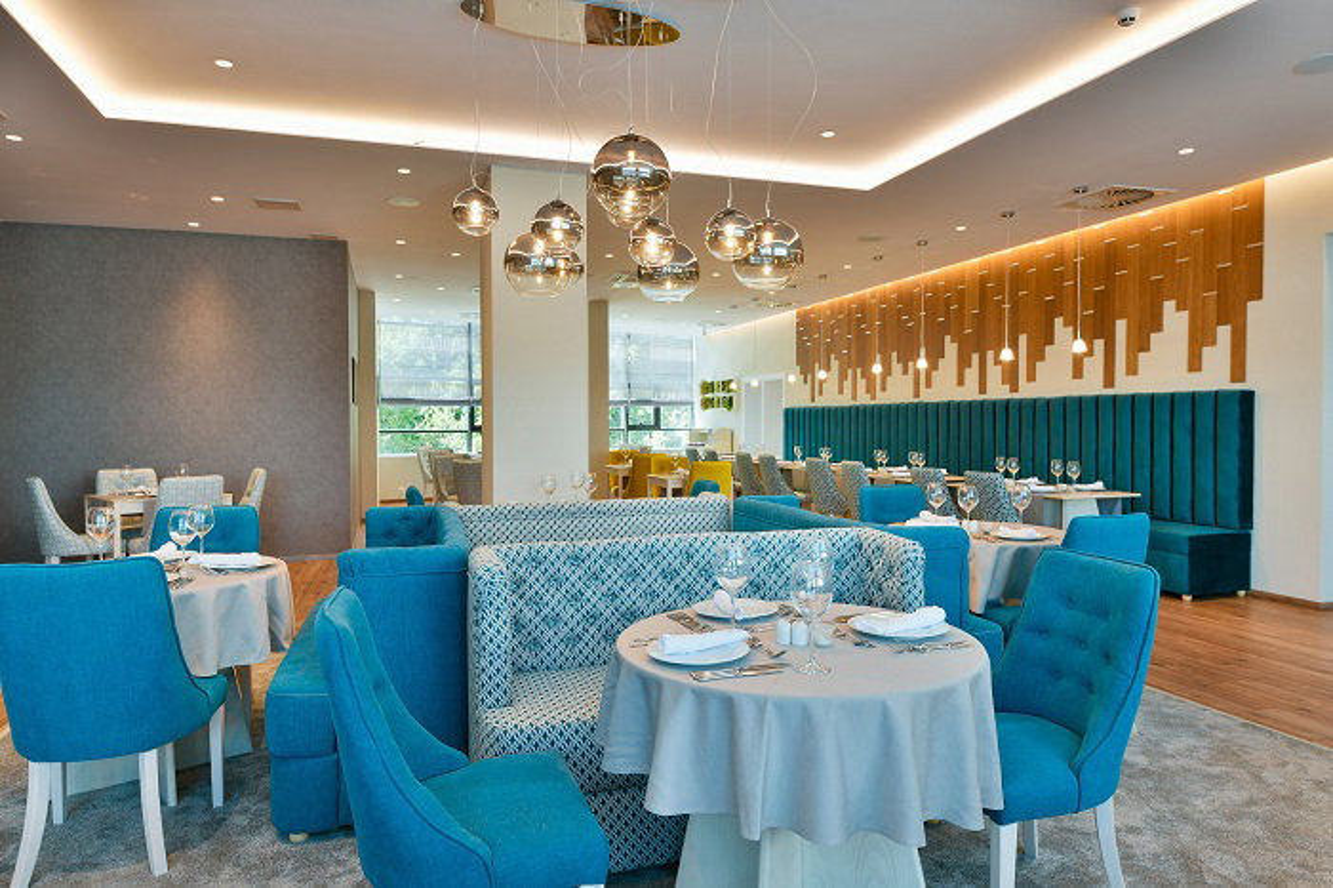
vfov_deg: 55.1
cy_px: 444
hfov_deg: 76.1
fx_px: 851
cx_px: 666
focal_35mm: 23
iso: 100
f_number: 8
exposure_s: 1/5
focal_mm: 23
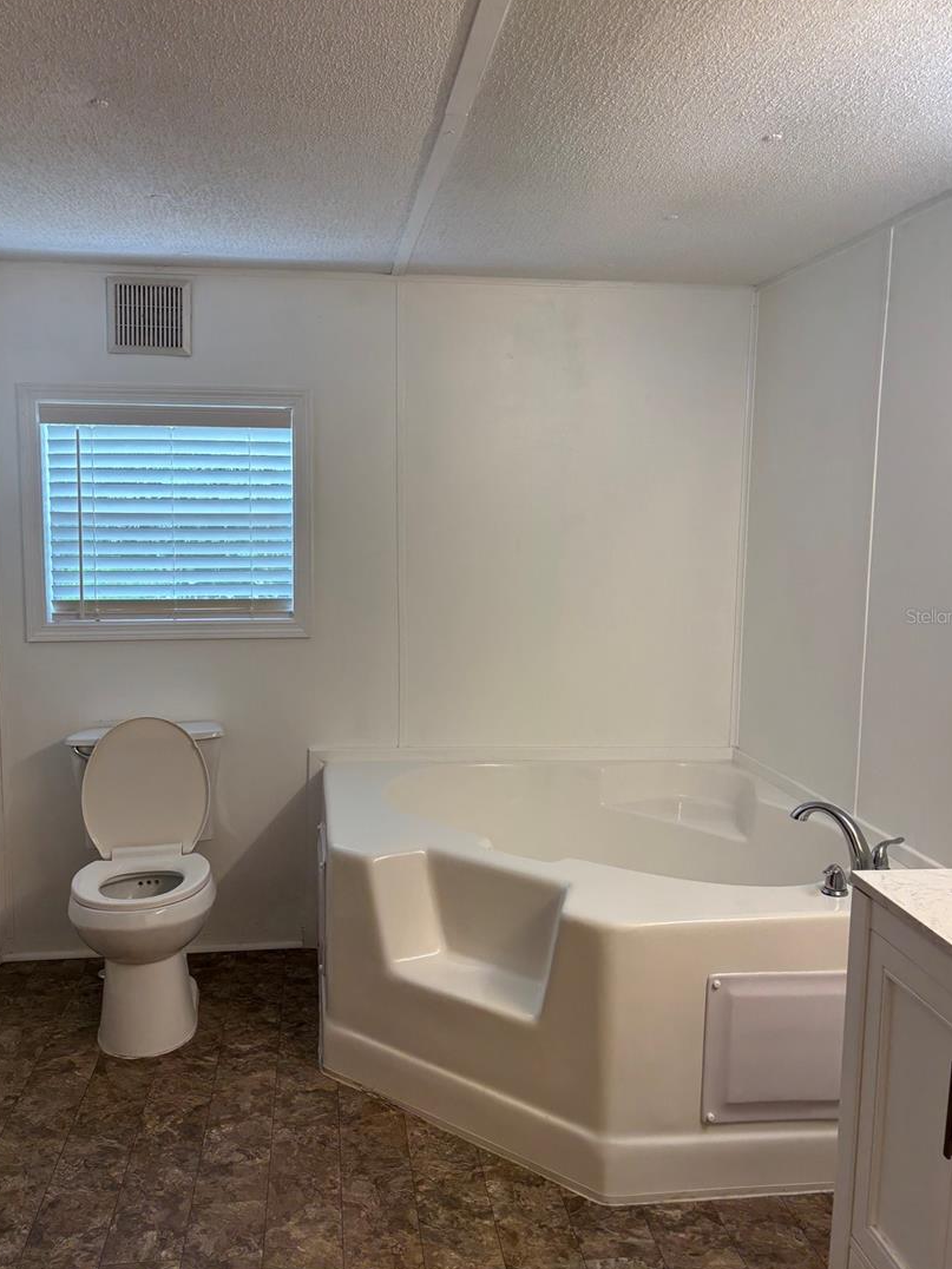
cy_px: 616
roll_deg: -1.7
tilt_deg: -7.3
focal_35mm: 29
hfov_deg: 48.2
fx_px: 1063
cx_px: 459
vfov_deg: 61.6
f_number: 1.6
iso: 80
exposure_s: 1/120
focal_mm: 5.96
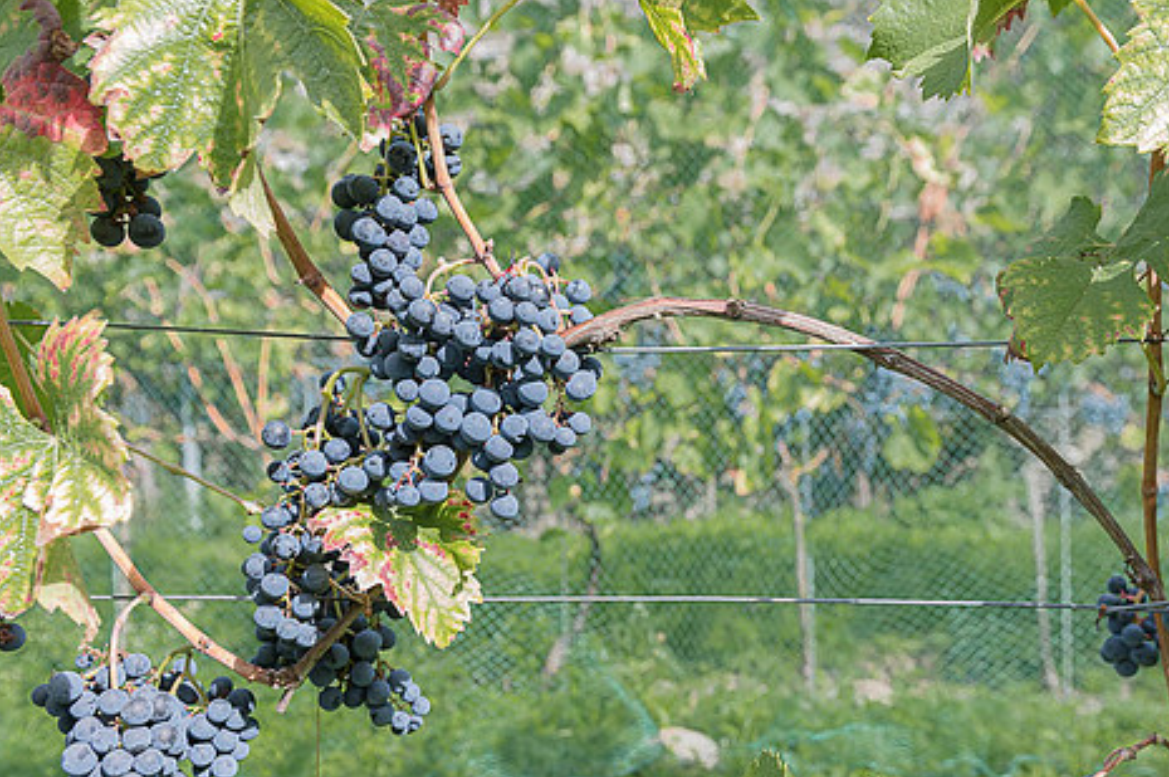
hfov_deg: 57.0
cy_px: 463
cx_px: 672
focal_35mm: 33
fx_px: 1070
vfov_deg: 39.7
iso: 400
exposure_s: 1/500
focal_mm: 24
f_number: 4
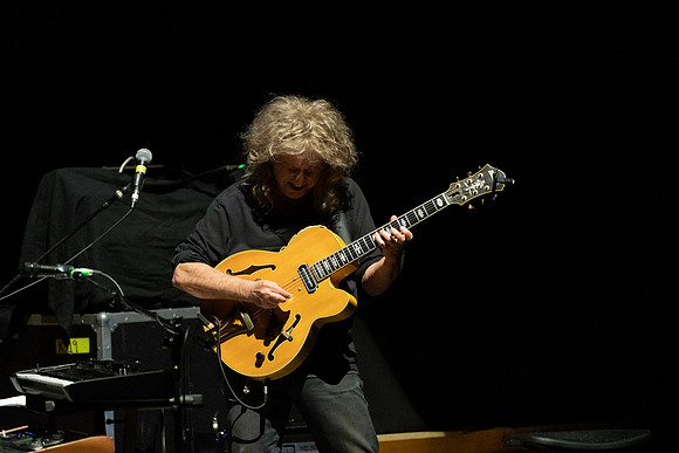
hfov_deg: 5.2
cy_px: 226
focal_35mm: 394
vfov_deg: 3.5
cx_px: 340
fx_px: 7433
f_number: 5.6
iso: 3200
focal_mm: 394
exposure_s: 1/250
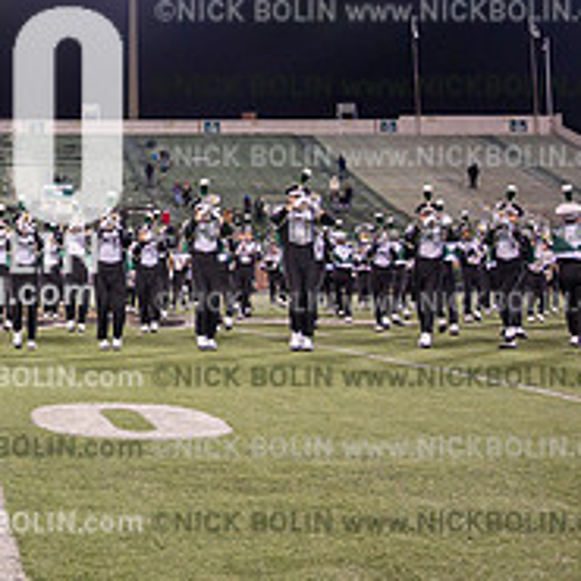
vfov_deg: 26.6
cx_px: -100
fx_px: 1215
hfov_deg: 24.6
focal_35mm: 64
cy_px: 157
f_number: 4
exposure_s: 1/640
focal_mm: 24
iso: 3200
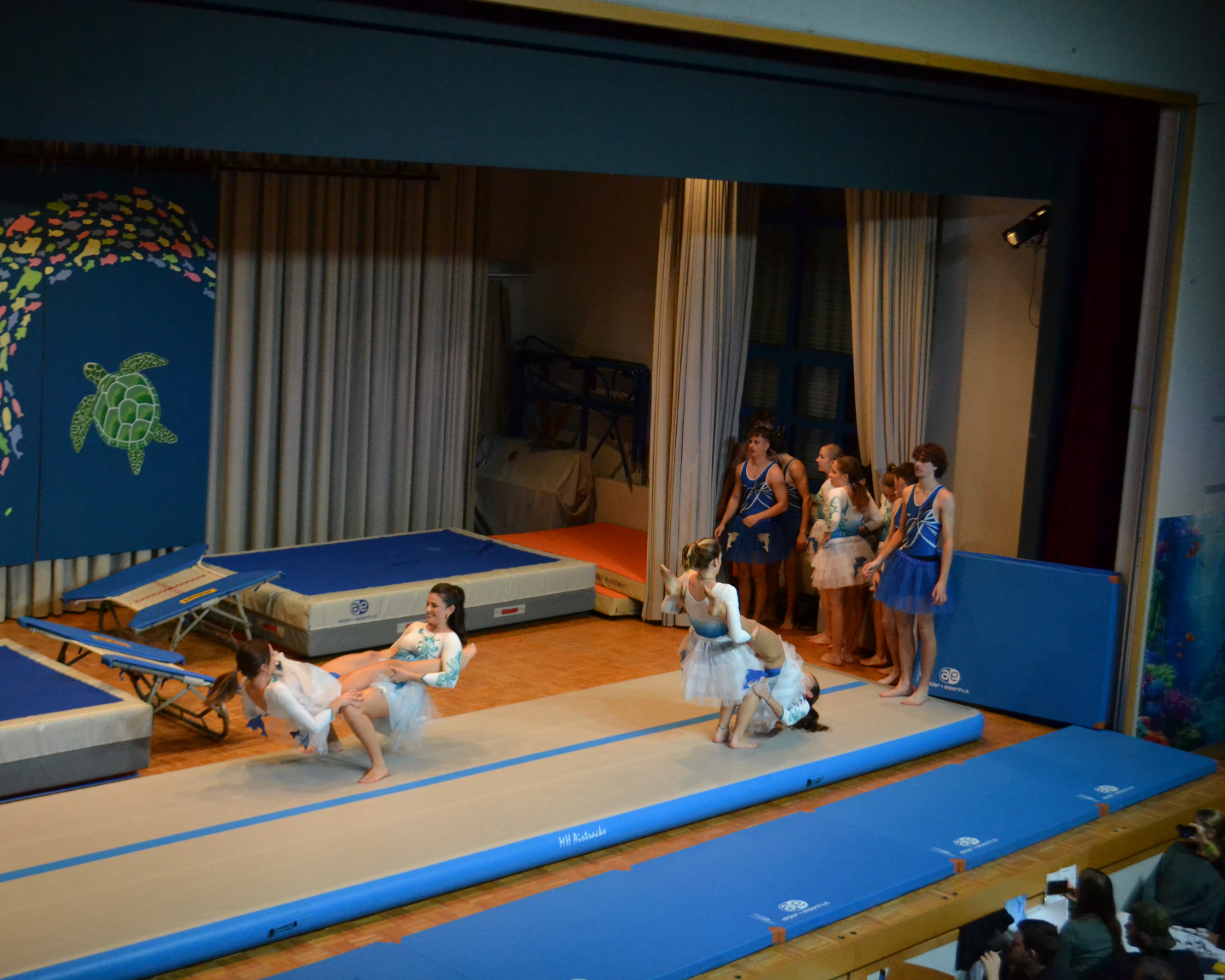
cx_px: 601
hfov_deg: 36.7
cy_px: 492
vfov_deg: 29.7
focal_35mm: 51
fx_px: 1849
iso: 2500
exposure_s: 1/500
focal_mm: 30
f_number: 4.5
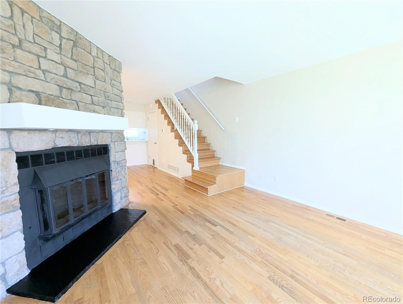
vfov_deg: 90.1
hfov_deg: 106.1
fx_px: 152
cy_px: 152
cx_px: 202
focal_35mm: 13
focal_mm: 1.95
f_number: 2.2
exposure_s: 1/40
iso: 168
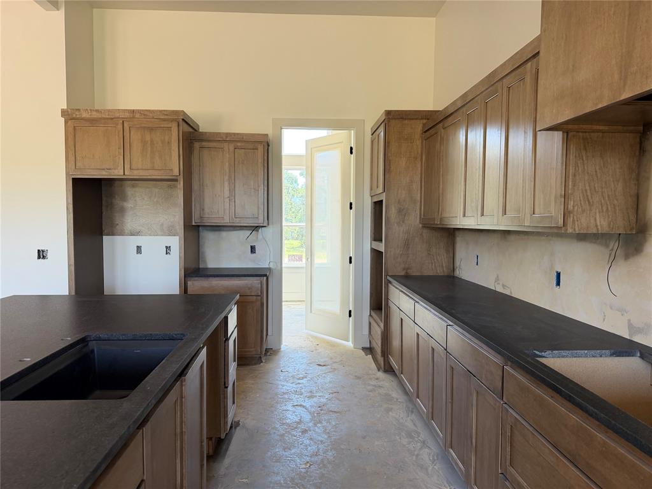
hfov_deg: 71.6
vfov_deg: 56.8
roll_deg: +0.5
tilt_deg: -3.0
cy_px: 244
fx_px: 452
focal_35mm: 24
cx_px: 326
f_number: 1.78
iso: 160
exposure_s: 1/121
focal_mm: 6.76
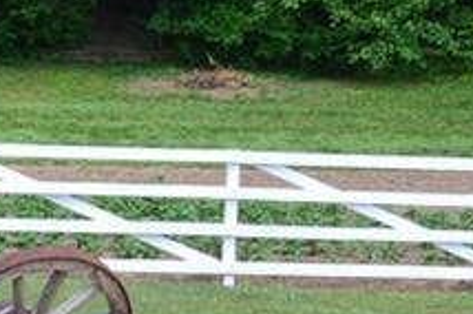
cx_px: -104
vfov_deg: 7.3
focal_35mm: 187
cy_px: 239
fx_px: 2453
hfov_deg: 10.8
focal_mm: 26
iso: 400
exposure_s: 1/200
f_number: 10
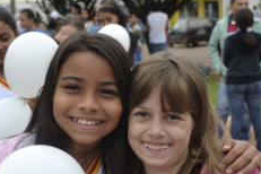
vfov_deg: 13.1
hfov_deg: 19.6
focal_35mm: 104
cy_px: 146
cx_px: 107
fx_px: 754
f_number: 5.6
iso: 110
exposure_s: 1/125
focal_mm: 32
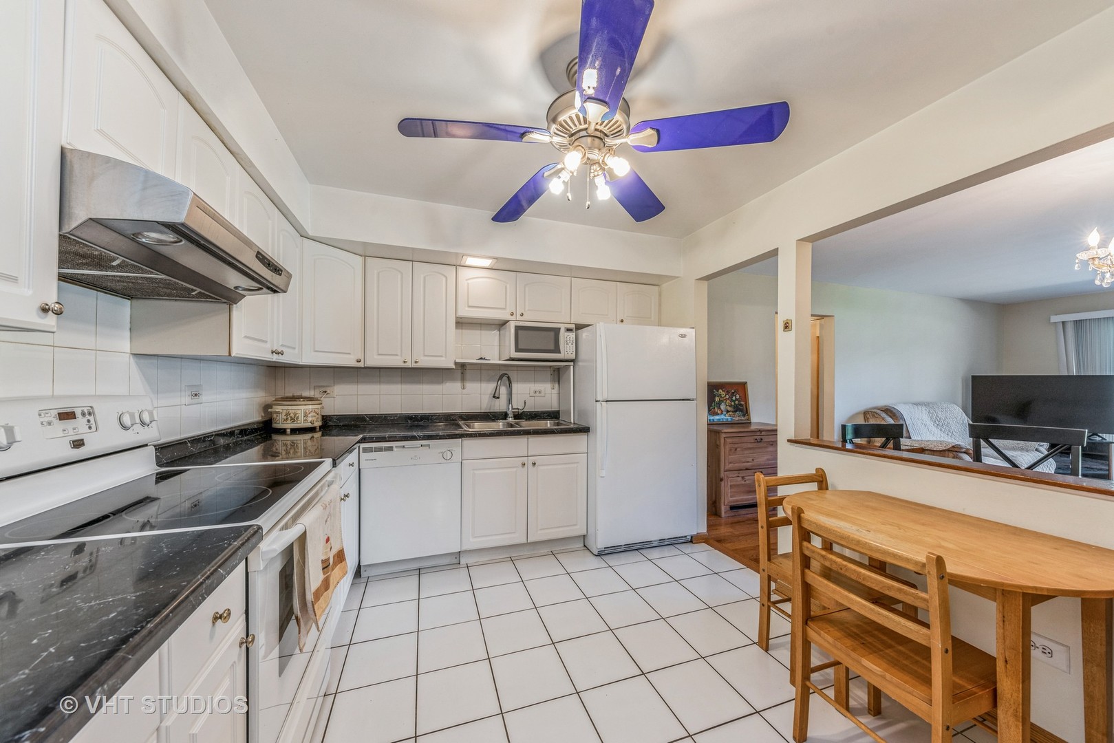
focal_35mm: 12
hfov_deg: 112.6
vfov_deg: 90.0
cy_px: 372
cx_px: 557
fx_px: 371
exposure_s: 1/6
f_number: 9
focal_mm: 12
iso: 200
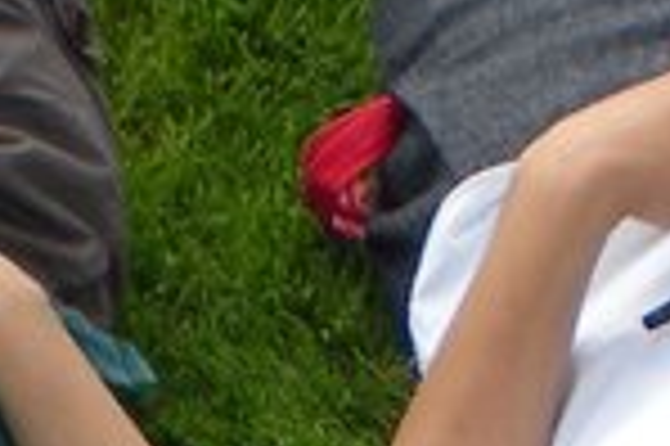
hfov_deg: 7.6
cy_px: 1320
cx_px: 355
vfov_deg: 4.8
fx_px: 5057
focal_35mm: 272
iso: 89
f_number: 4.6
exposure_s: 1/237
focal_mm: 6.3
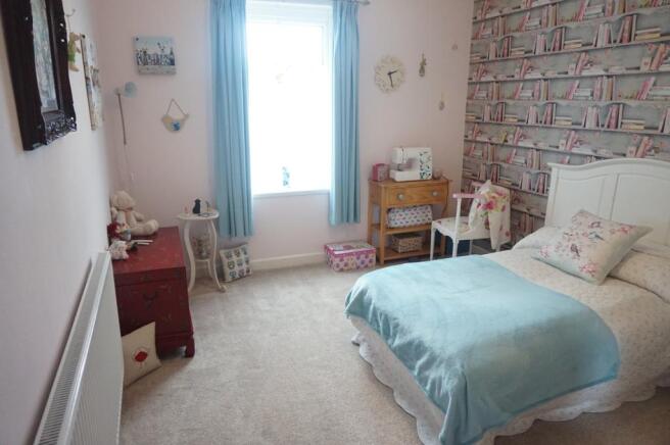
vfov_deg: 53.0
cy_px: 222
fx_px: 446
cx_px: 335
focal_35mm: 24
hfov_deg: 73.8
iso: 1600
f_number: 3.5
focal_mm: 16
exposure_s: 1/160
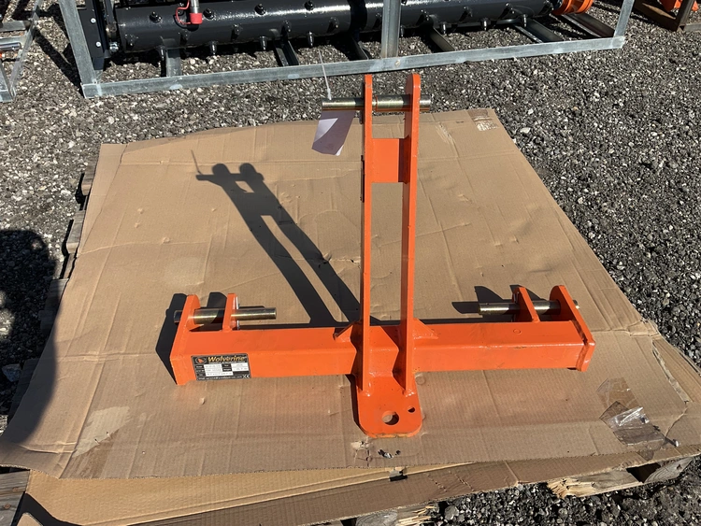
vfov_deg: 48.3
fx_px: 587
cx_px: 350
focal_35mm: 29
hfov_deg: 61.6
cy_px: 263
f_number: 1.8
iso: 25
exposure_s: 1/2227
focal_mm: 3
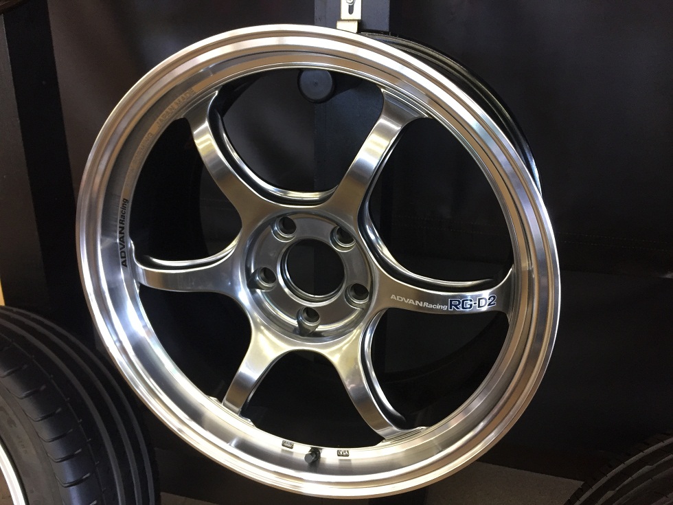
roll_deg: +0.2
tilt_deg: -29.0
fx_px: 564
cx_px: 336
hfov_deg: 61.7
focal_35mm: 29
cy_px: 252
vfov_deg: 48.2
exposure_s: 1/30
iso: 50
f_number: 2.2
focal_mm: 4.15
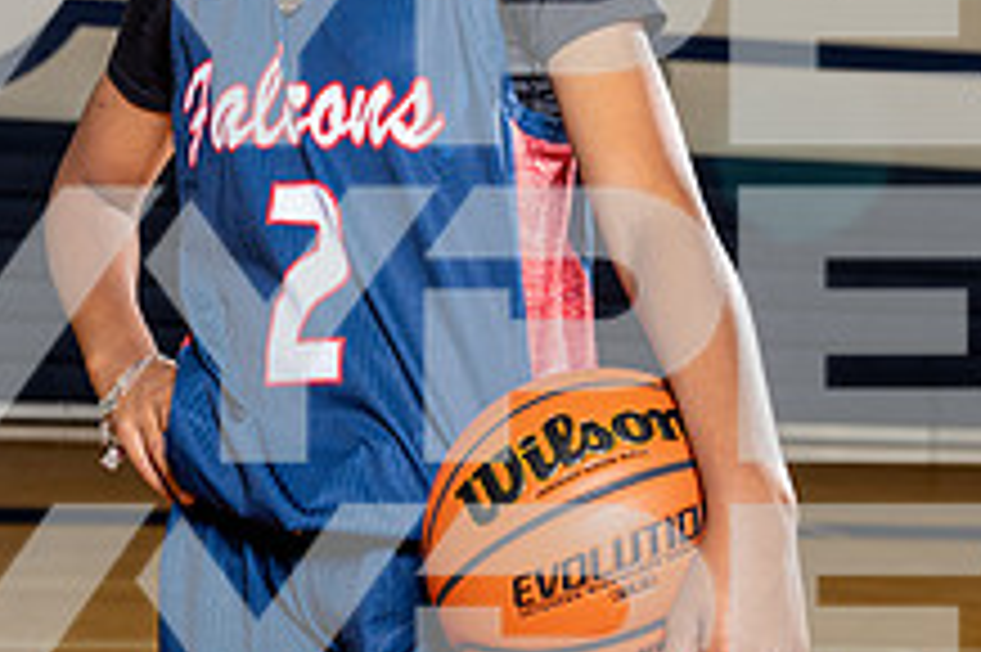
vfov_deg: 14.4
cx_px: 374
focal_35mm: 95
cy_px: 328
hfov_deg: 21.4
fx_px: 2587
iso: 800
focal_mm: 46
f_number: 5.6
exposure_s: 1/200
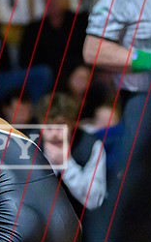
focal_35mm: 457
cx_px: -91
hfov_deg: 2.9
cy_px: 228
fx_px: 3013
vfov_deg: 4.6
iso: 10000
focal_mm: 135
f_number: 2.5
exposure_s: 1/640
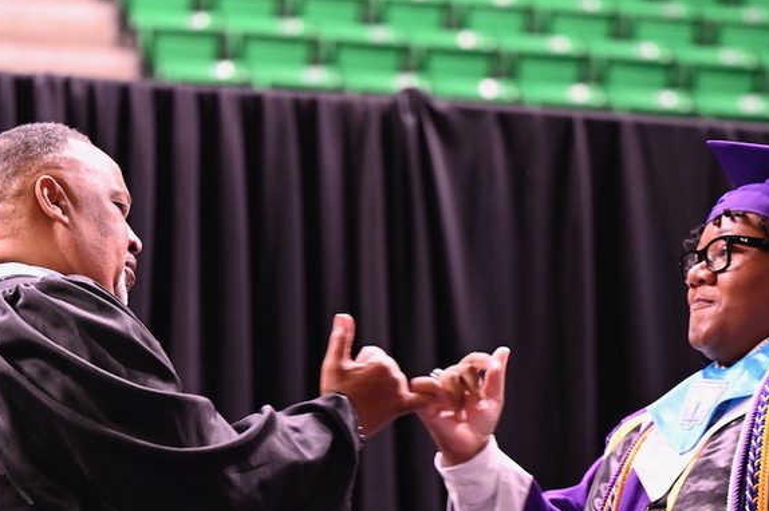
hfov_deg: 12.4
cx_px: 411
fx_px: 3544
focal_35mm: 166
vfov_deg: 8.2
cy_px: 428
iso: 3200
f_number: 2.8
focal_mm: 93
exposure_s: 1/125
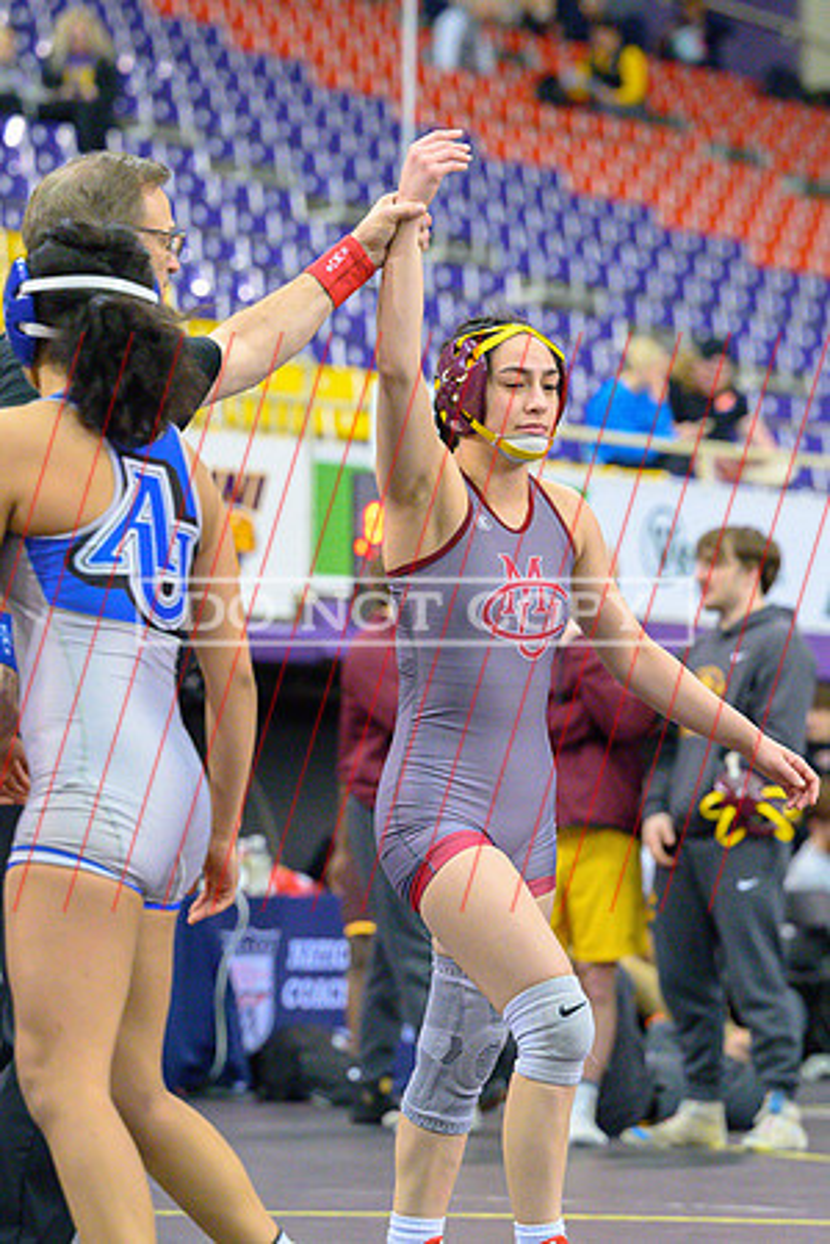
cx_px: 438
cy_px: 546
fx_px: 6212
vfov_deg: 11.4
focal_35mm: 180
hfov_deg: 7.6
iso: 6400
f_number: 3.2
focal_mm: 105
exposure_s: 1/800
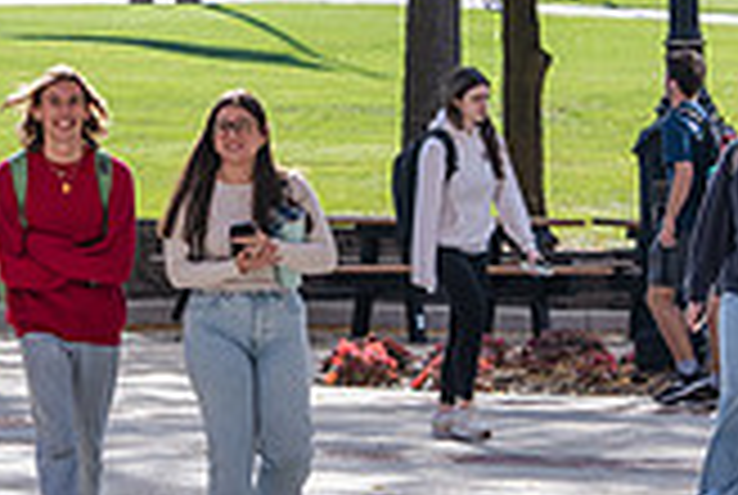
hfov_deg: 5.7
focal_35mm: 360
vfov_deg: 3.8
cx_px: 81
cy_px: 7
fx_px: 7393
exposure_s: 1/400
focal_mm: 102
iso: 320
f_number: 8
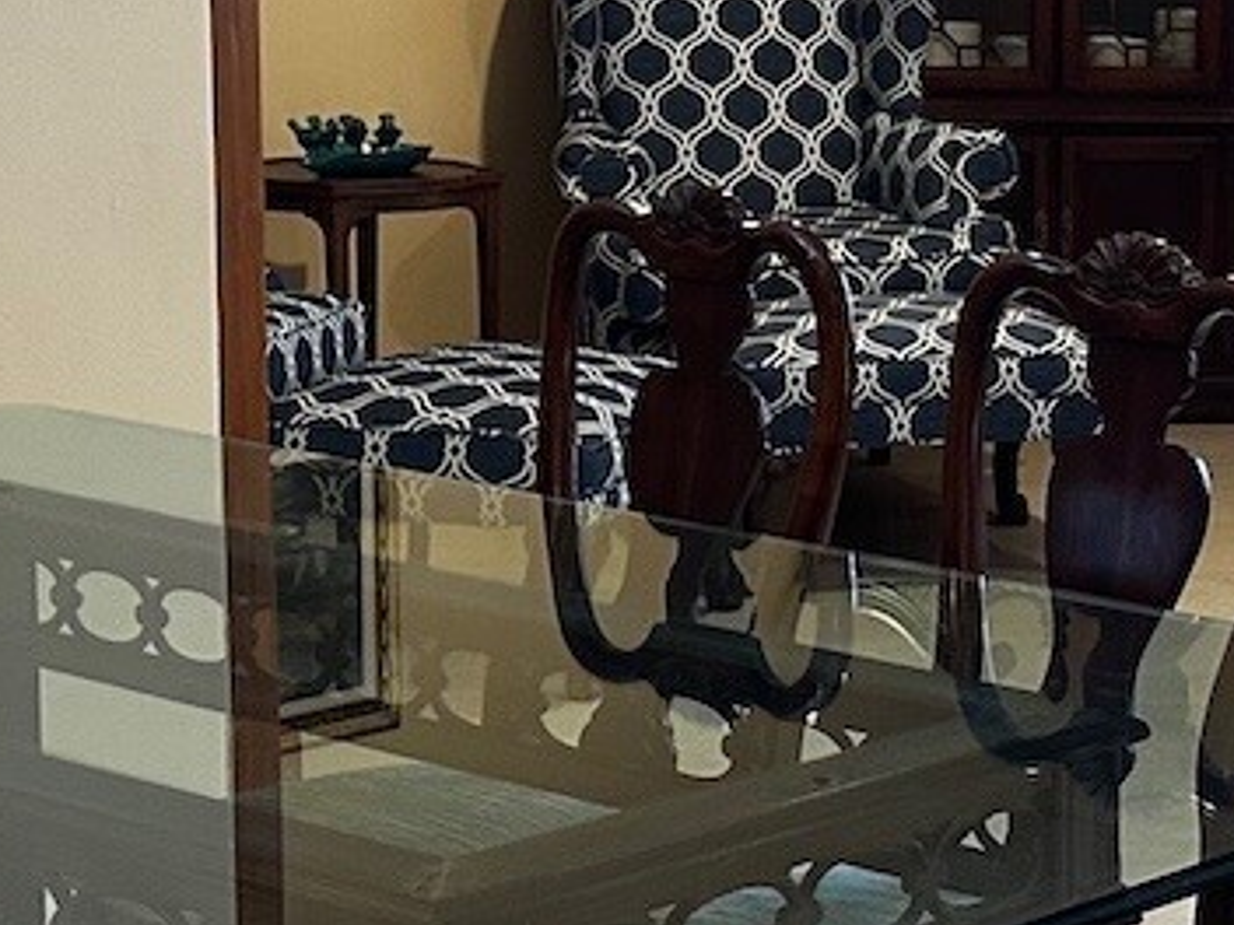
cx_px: 1290
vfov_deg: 13.6
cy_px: 396
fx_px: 3886
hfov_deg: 17.5
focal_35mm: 109
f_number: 1.78
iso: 250
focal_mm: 6.86
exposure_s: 1/60
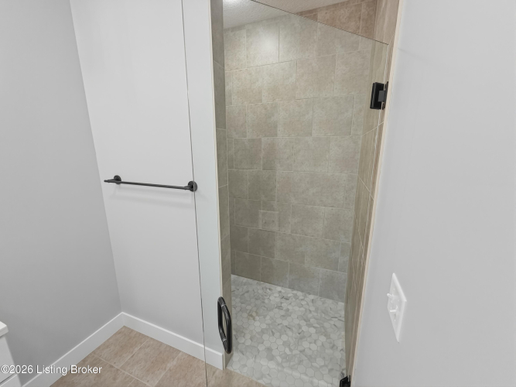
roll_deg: +0.3
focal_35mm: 14
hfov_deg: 102.1
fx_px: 209
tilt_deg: -12.1
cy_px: 194
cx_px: 258
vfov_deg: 85.7
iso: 160
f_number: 2.2
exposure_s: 1/120
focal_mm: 2.2
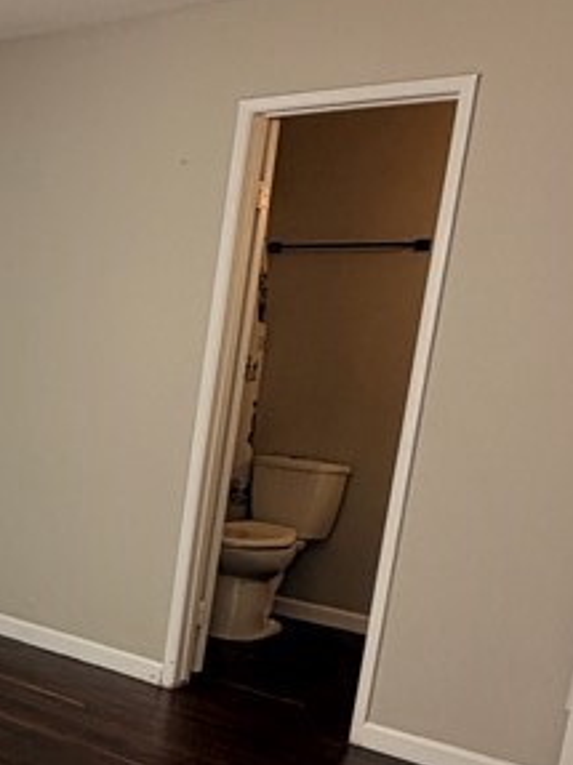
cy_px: 533
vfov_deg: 37.6
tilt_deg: -10.9
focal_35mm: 50
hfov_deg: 23.1
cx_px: -301
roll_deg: -2.6
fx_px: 1104
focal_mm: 2.22
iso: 80
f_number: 2.2
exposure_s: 1/121
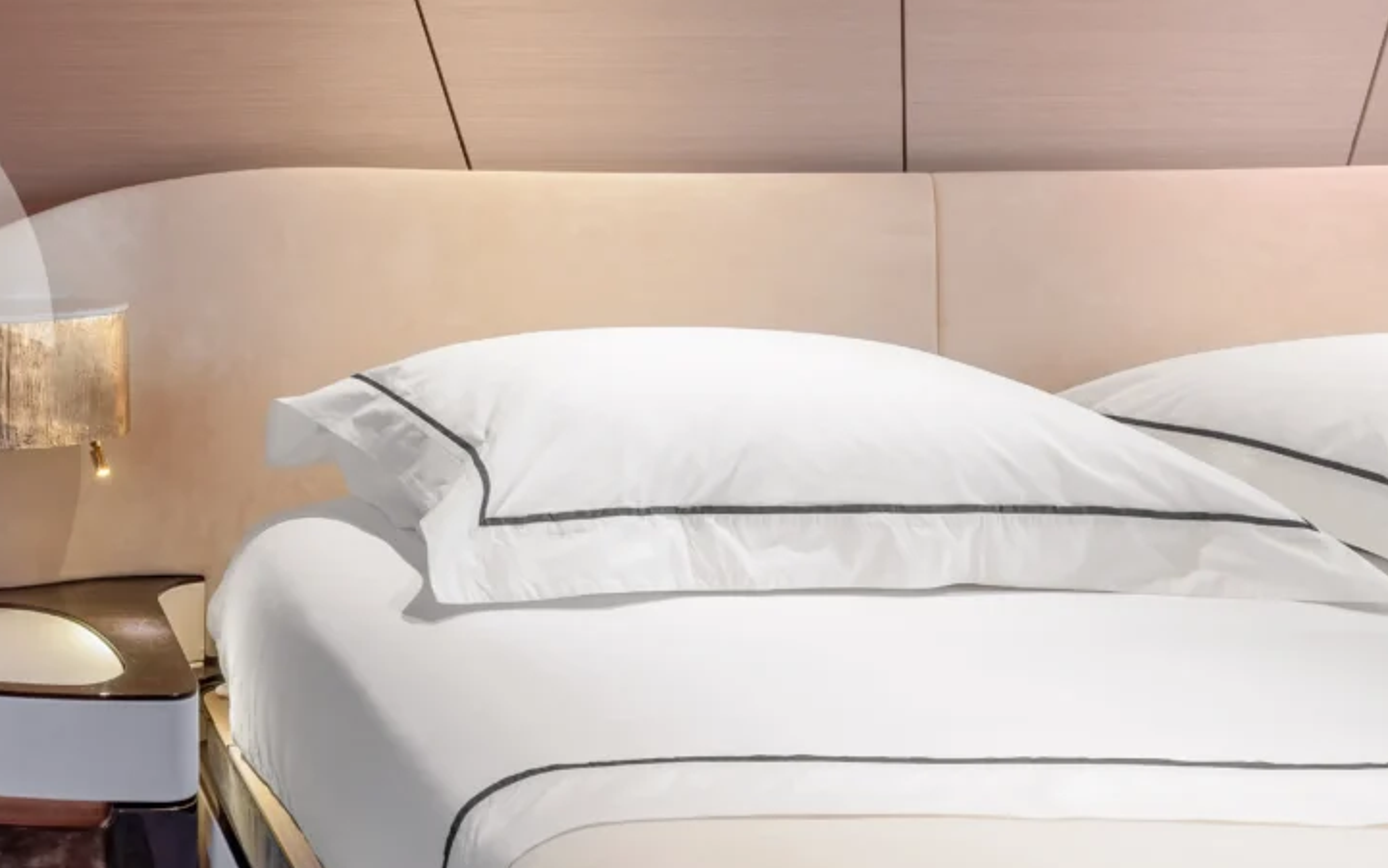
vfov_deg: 32.5
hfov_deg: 41.8
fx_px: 1438
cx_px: -112
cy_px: 154
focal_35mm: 38
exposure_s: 1/1.67
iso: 100
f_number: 11
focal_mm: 14
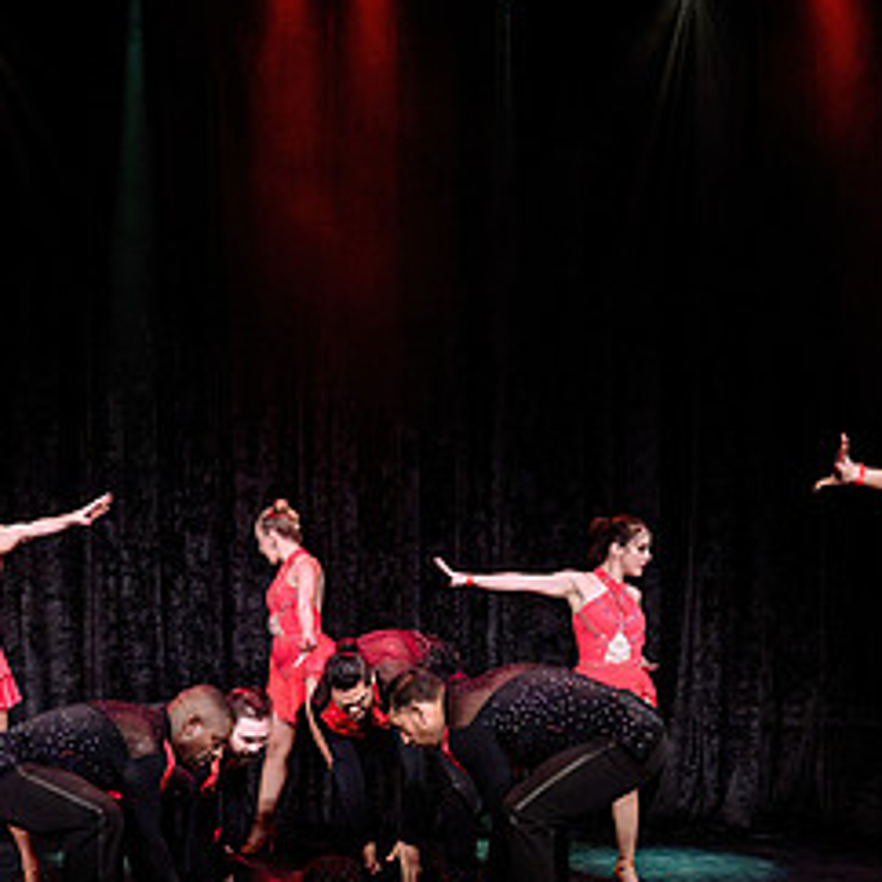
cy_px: 581
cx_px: 270
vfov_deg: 32.0
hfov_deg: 31.9
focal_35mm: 53
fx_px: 1528
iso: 1600
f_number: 3.2
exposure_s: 1/400
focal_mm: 26
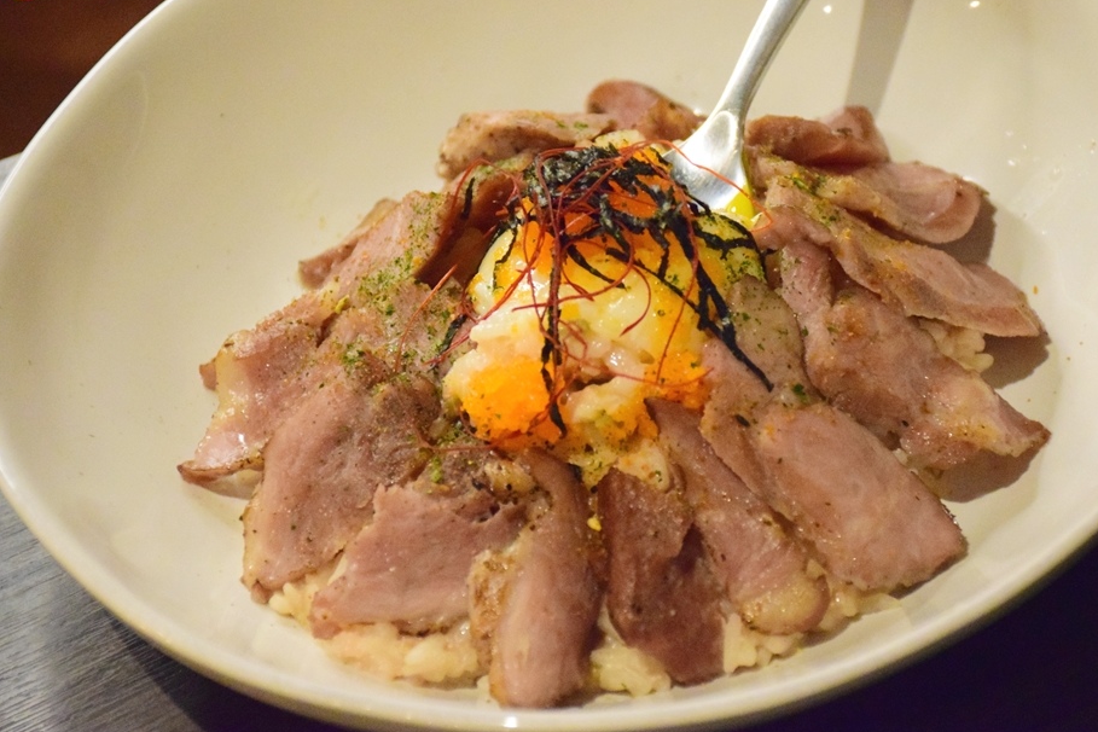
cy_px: 336
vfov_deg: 10.4
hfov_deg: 15.5
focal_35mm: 132
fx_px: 4026
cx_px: 603
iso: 12800
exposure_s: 1/80
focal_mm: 80
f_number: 5.3
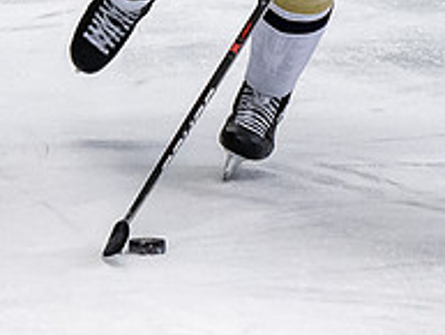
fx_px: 10895
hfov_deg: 2.3
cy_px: -265
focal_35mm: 847
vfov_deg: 1.8
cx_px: 266
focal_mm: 130
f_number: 3.5
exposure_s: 1/800
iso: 1600
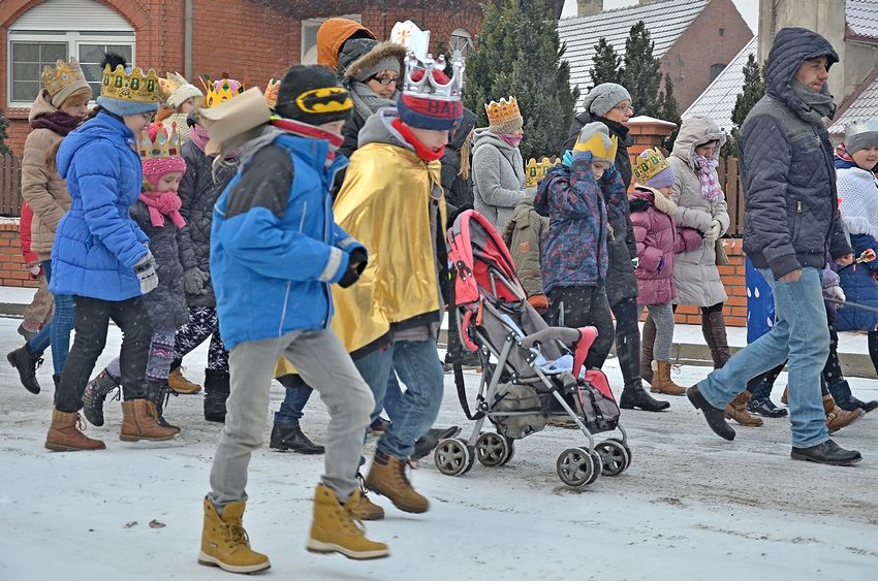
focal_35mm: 63
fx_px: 1533
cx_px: 439
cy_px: 290
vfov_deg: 21.5
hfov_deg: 32.0
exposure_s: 1/160
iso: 180
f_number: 4.8
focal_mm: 42
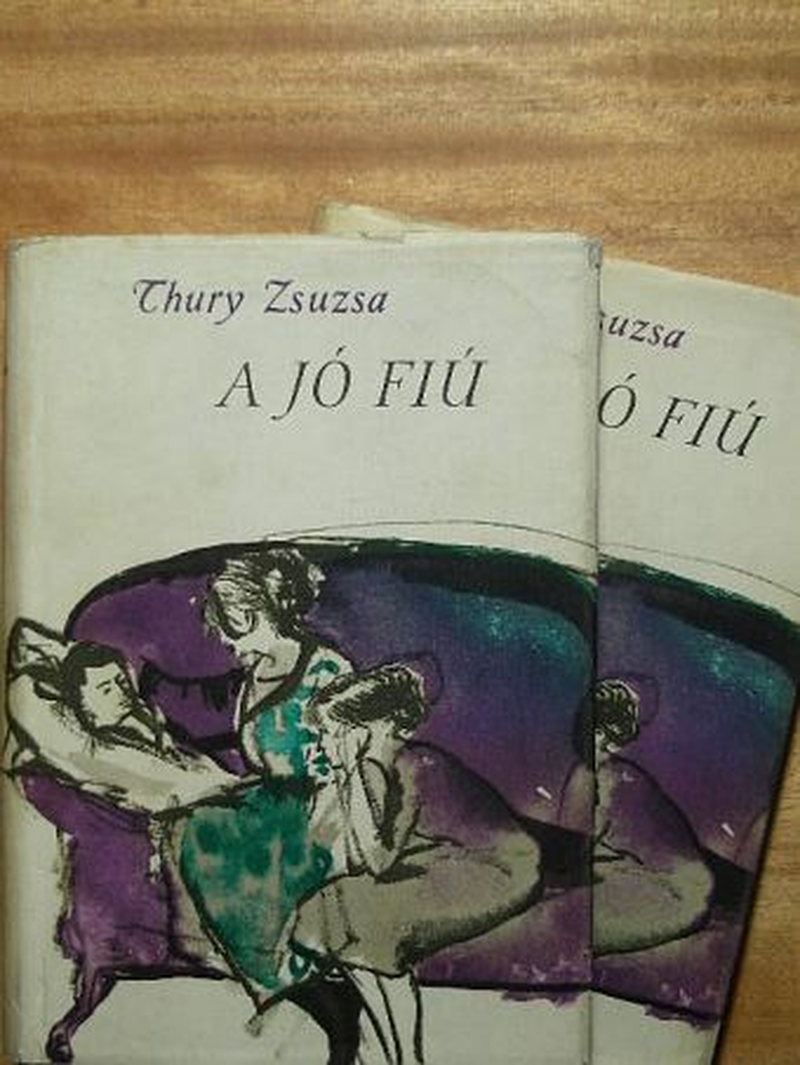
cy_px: 532
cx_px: 400
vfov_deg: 27.8
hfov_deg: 21.0
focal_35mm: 70
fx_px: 2156
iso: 50
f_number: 3.5
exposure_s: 1/45.2
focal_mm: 11.7
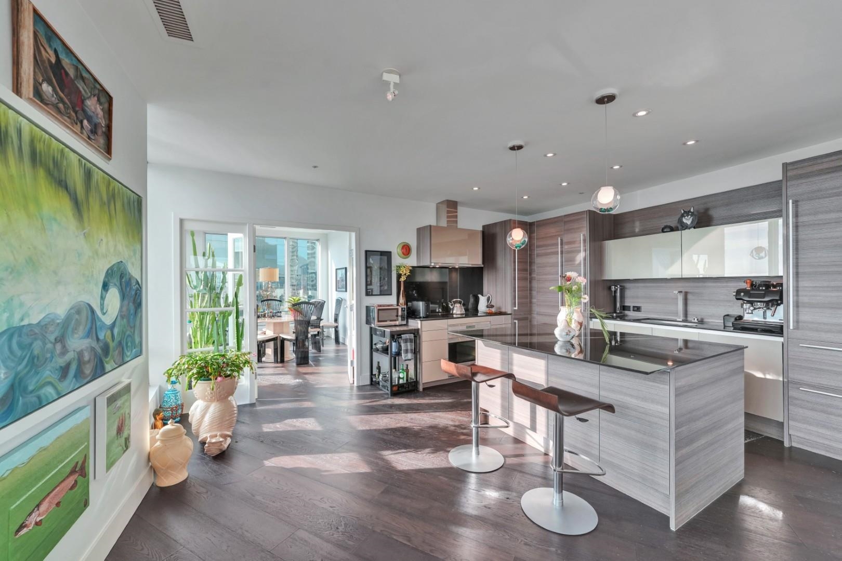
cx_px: 421
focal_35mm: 15
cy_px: 280
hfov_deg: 101.9
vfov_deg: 78.8
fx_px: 341
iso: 400
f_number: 8
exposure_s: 1/50
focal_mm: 14.6
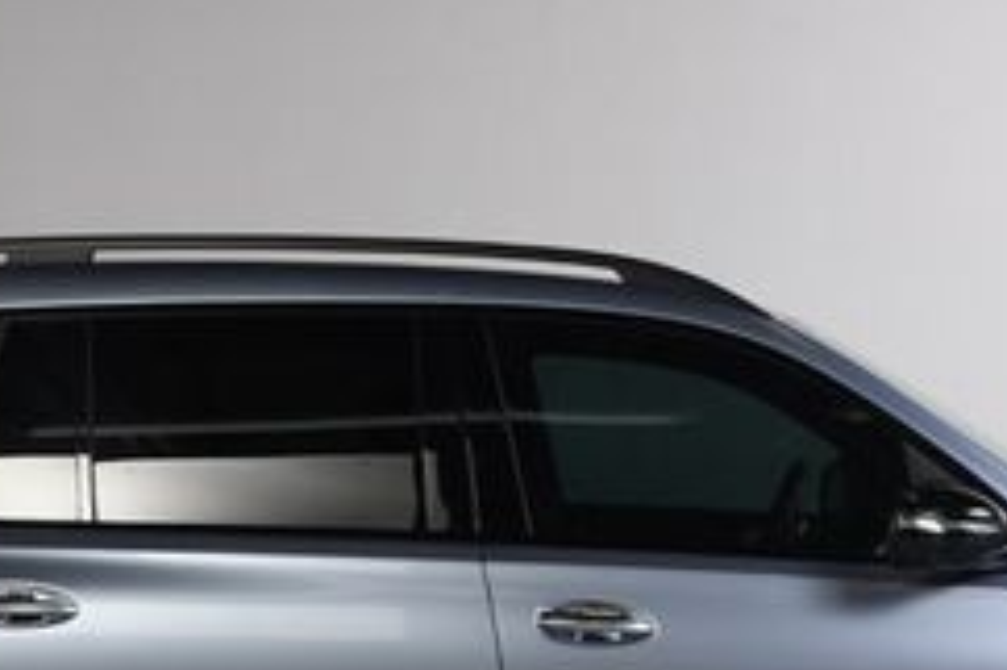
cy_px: 795
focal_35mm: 90
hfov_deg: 22.6
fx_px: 2516
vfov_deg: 14.7
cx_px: 537
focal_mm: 23
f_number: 11
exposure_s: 1/160
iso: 100
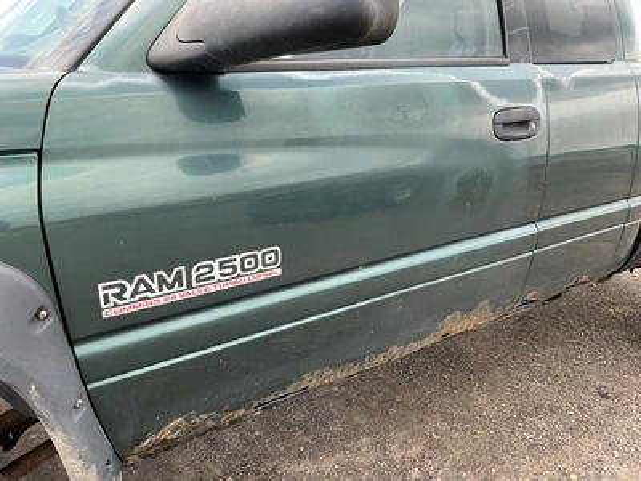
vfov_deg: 49.7
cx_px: 320
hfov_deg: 63.4
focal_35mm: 28
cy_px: 240
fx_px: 518
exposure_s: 1/232
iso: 20
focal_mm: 3
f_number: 1.8
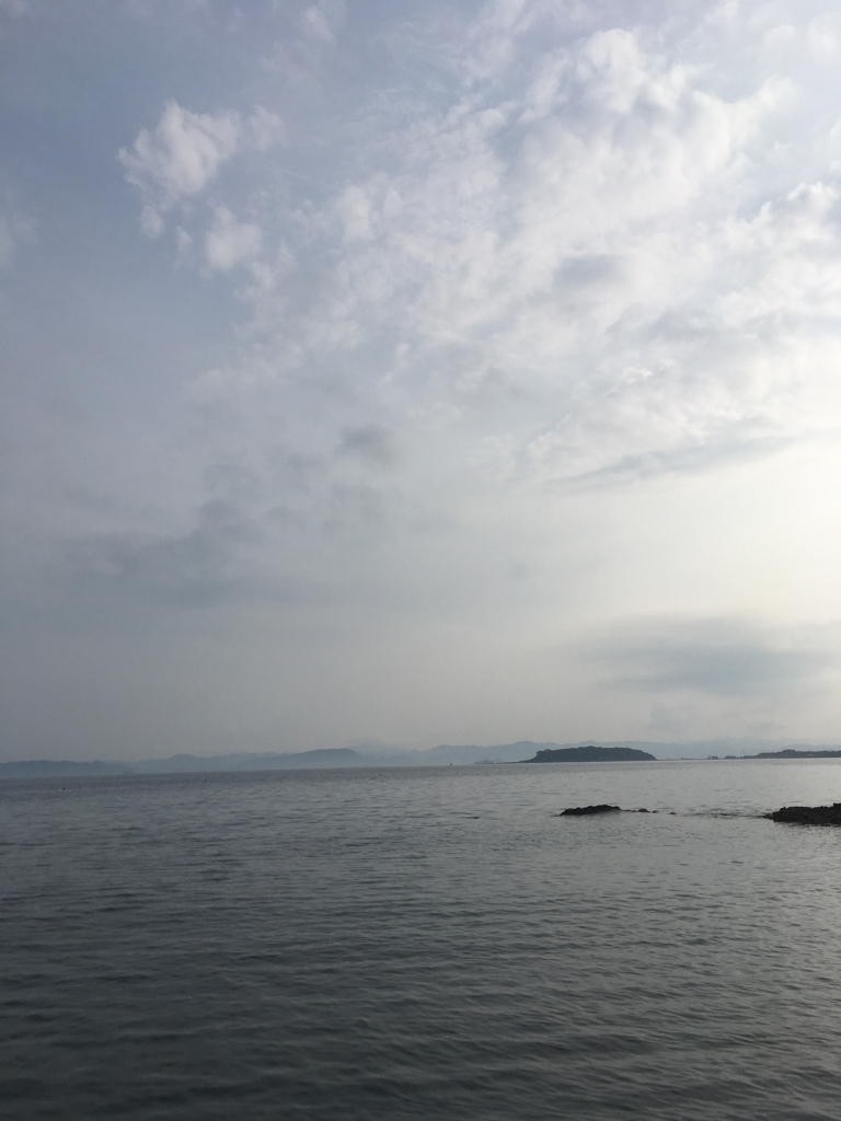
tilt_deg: +10.3
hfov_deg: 48.2
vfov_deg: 61.7
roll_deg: +1.3
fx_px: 939
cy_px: 560
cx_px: 420
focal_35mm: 29
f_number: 2.2
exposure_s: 1/4525
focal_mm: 4.15
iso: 25
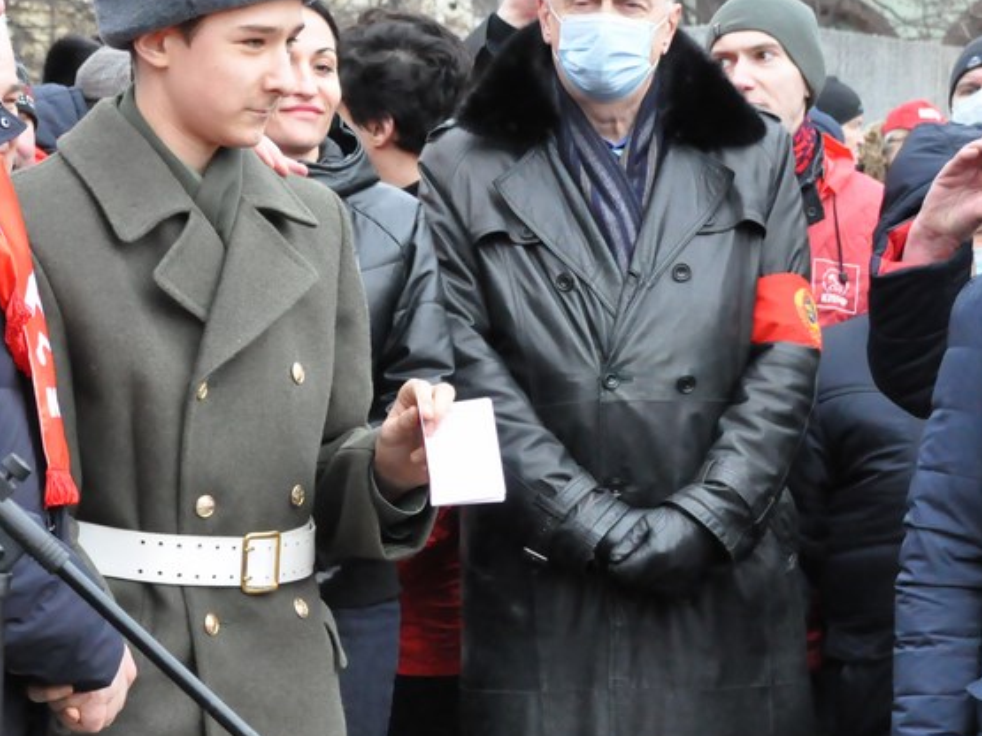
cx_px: 159
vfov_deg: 11.2
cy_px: 391
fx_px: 3744
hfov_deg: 14.8
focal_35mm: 132
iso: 3200
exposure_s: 1/200
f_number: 7.1
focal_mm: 44
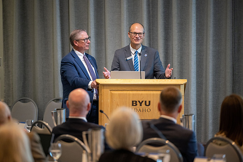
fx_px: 1350
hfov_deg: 10.3
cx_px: 122
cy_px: 81
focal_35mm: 200
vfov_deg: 6.9
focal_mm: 200
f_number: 2.8
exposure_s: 1/200
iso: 2000
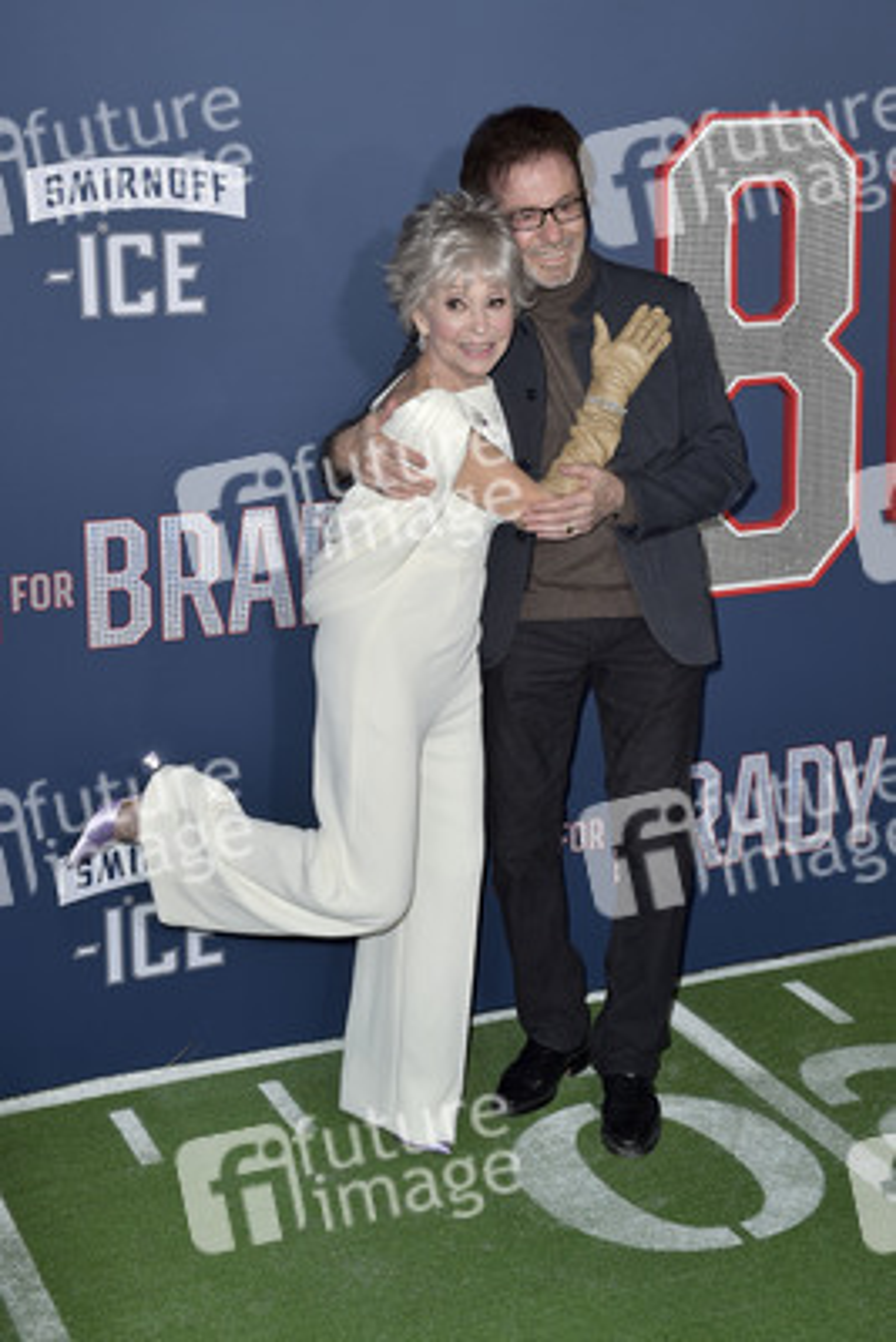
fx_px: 1790
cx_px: 448
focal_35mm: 48
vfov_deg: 41.1
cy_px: 671
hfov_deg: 28.1
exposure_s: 1/250
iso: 500
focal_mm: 48
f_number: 6.3
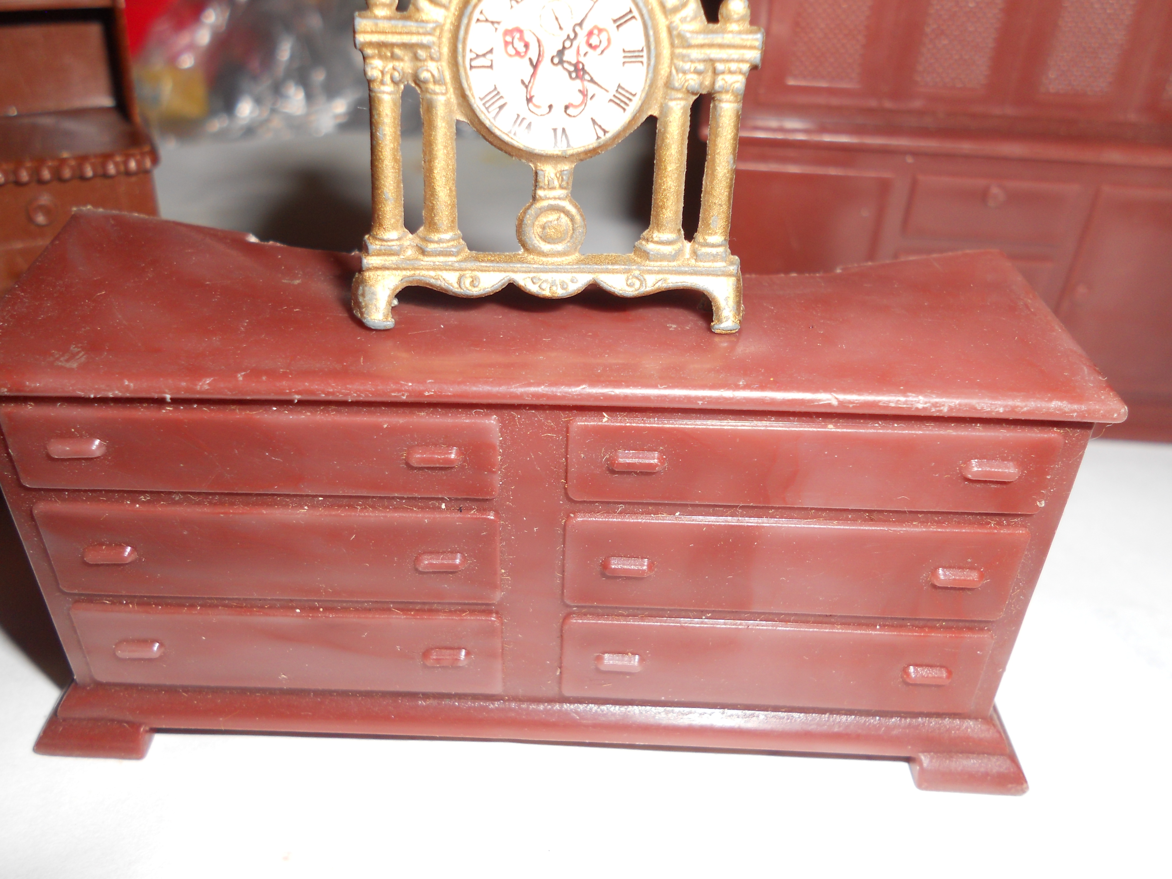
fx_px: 1083
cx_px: 586
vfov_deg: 44.2
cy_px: 440
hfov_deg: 56.8
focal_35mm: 32
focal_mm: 5.8
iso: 80
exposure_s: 1/25
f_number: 8.8
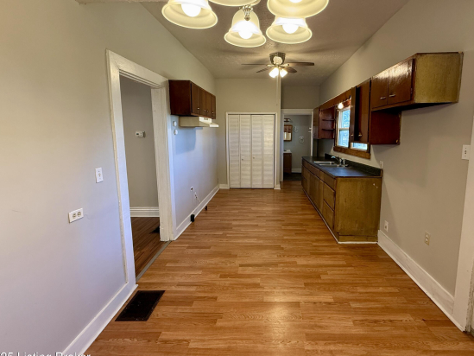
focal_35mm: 17
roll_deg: +0.2
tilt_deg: -6.9
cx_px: 265
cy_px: 161
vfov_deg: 74.6
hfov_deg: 90.6
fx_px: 233
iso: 200
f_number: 2.2
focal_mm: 2.22
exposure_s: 1/60
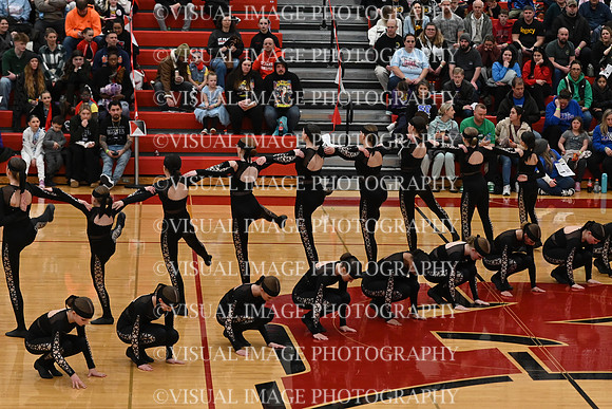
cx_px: 306
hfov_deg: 19.5
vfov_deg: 13.0
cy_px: 204
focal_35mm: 105
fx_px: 1785
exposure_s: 1/400
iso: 3200
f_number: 4
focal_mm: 70
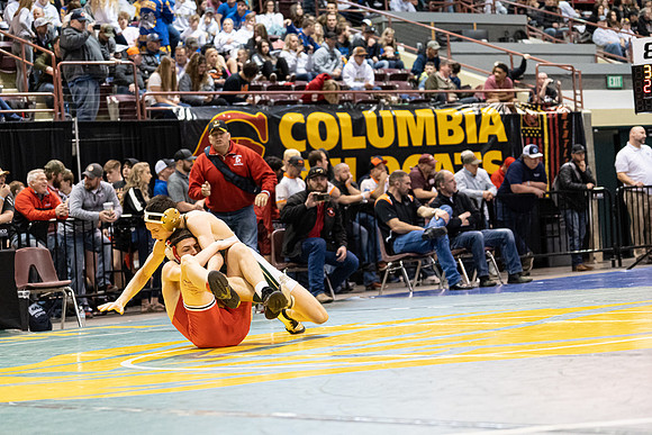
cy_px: 218
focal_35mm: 93
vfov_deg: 14.7
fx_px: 1685
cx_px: 326
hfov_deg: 21.9
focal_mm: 93
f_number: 4
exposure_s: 1/500
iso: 8000
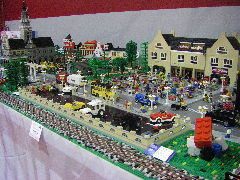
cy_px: 90
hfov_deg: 49.0
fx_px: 263
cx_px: 120
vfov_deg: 37.7
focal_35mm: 38
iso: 800
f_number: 3.5
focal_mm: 6.3
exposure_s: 1/15
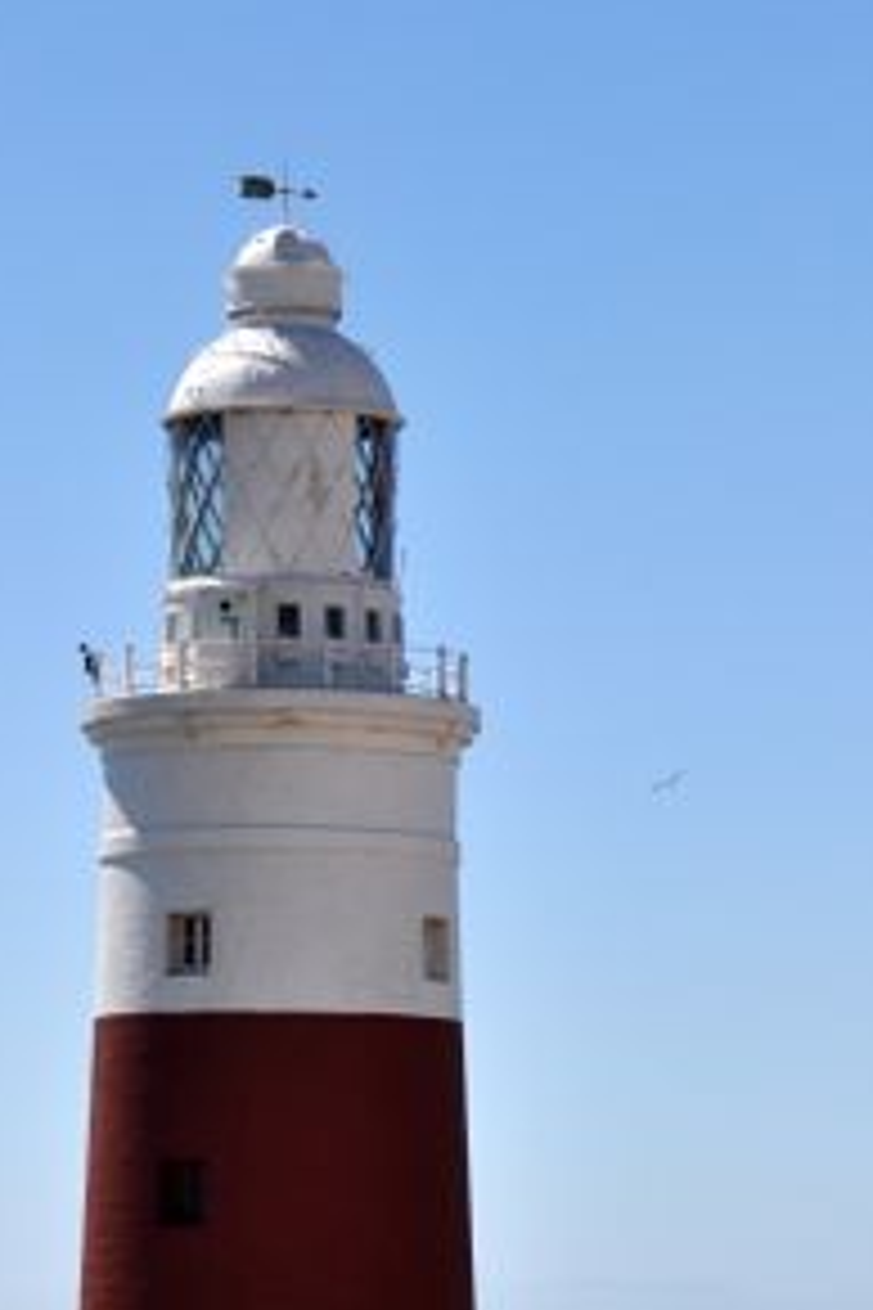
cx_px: 142
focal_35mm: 160
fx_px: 5820
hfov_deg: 8.6
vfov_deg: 12.8
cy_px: 959
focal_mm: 62
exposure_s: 1/1250
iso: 200
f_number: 9
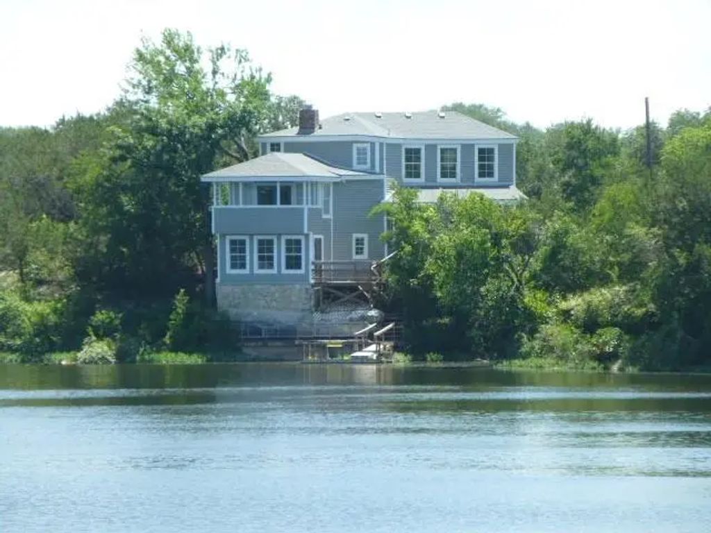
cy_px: 266
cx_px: 356
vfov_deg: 6.4
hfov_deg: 8.6
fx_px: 4745
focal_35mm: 231
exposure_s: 1/200
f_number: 5.6
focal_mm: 41.3
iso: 100
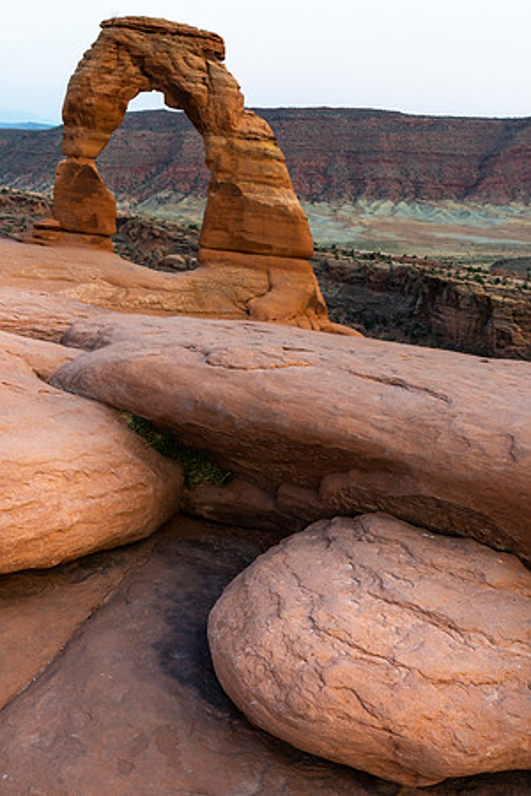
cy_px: 398
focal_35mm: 36
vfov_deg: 53.1
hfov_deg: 36.9
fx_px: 796
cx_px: 266
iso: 400
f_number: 11
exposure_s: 1/40
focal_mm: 24
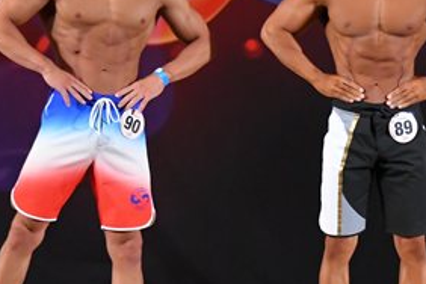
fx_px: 5656
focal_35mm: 478
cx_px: 383
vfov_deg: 2.9
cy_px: 162
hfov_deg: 4.3
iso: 3200
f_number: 5.6
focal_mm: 116
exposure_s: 1/400
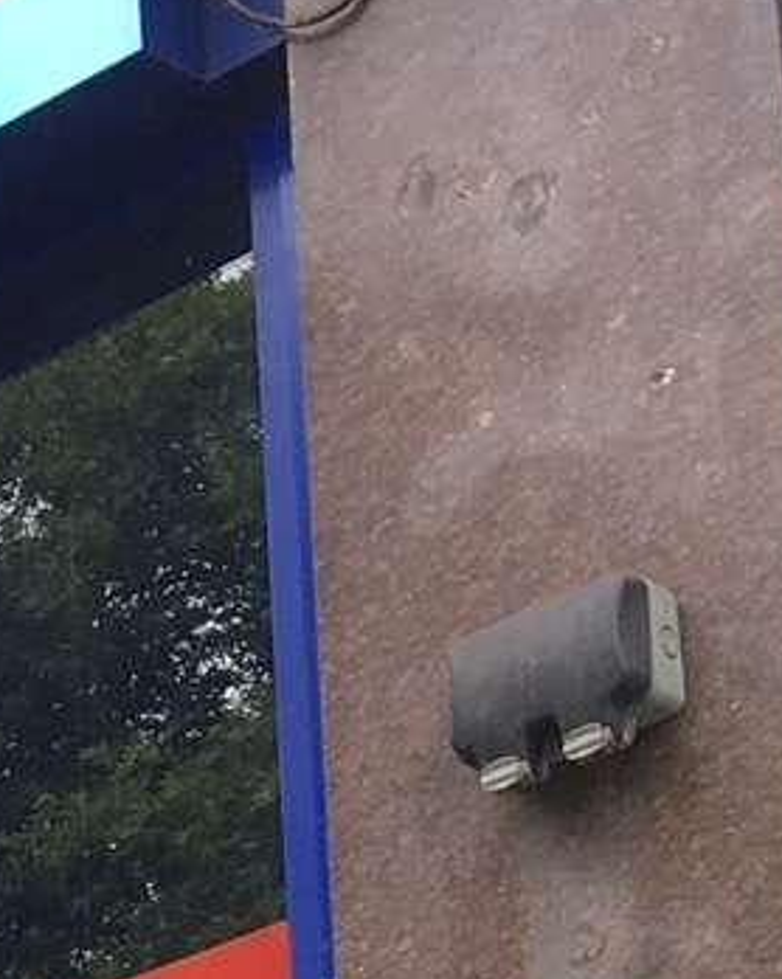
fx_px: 4749
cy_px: 2062
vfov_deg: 10.6
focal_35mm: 164
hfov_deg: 8.0
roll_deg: -0.8
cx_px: -1617
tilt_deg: +9.8
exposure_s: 1/120
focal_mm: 4.2
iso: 25
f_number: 2.2
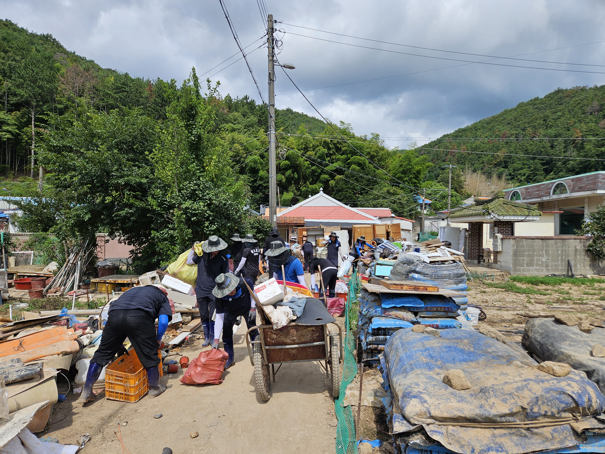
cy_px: 227
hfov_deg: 73.9
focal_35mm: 23
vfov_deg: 58.9
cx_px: 302
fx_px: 402
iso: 25
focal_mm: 5.4
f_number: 1.8
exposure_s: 1/2430
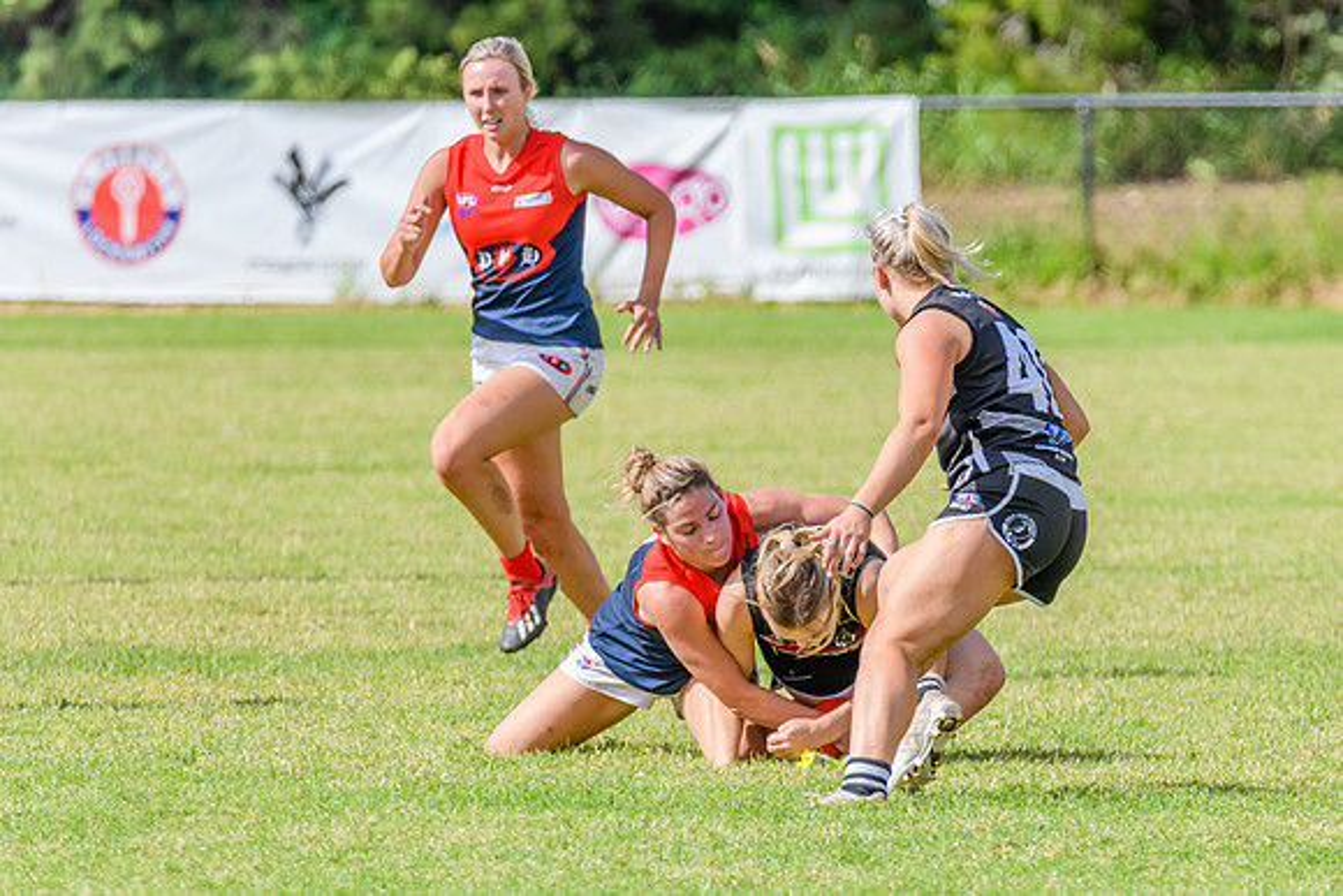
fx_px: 23840
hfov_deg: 3.2
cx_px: 815
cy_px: 538
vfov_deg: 2.2
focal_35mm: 639
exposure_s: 1/1600
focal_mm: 500
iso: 800
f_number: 10
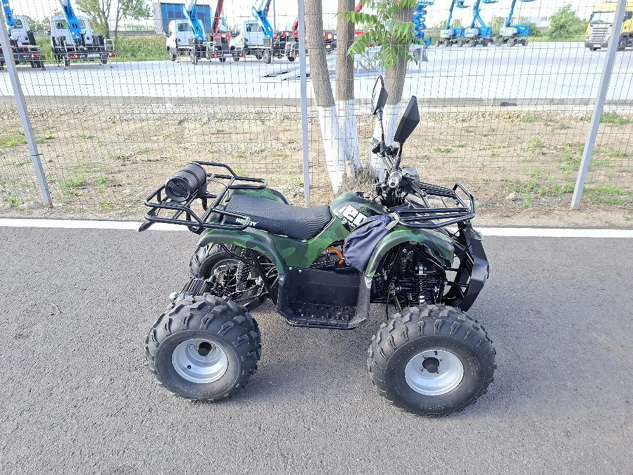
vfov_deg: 58.9
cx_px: 316
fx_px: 421
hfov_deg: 73.9
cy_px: 238
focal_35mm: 23
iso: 50
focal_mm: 5.54
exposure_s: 1/147
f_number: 1.8
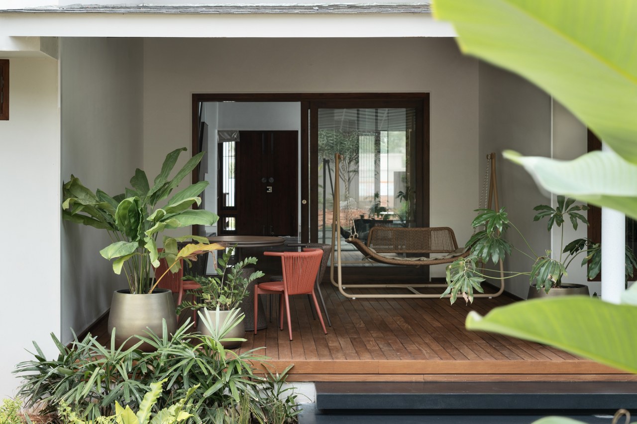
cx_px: 318
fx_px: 885
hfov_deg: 39.6
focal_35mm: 50
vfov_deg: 27.0
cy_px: 212
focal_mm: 50
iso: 125
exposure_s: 1/15
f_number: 6.3
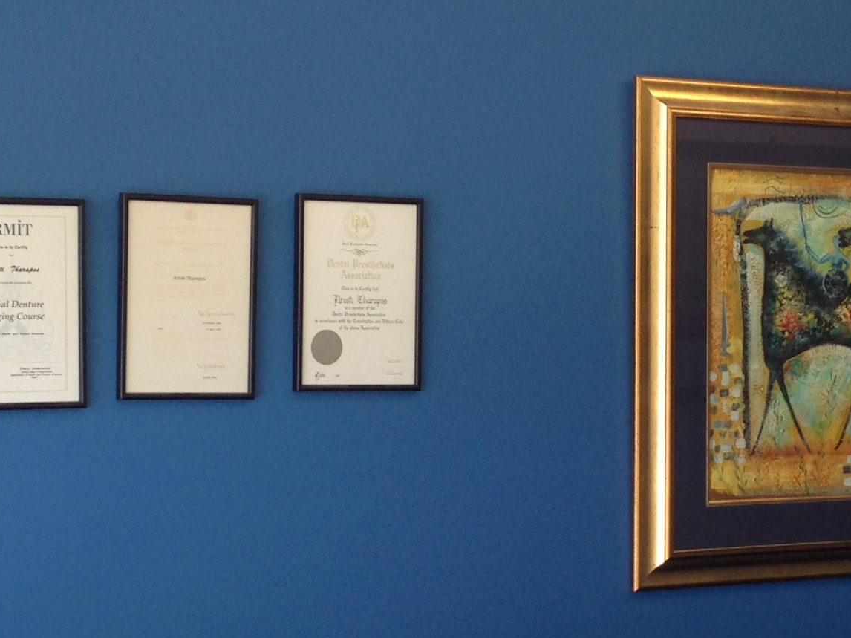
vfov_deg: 15.7
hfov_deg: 20.9
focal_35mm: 94
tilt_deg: -2.2
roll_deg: +2.3
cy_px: 445
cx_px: 418
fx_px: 2310
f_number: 2.4
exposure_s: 1/40
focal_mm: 4.12
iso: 50
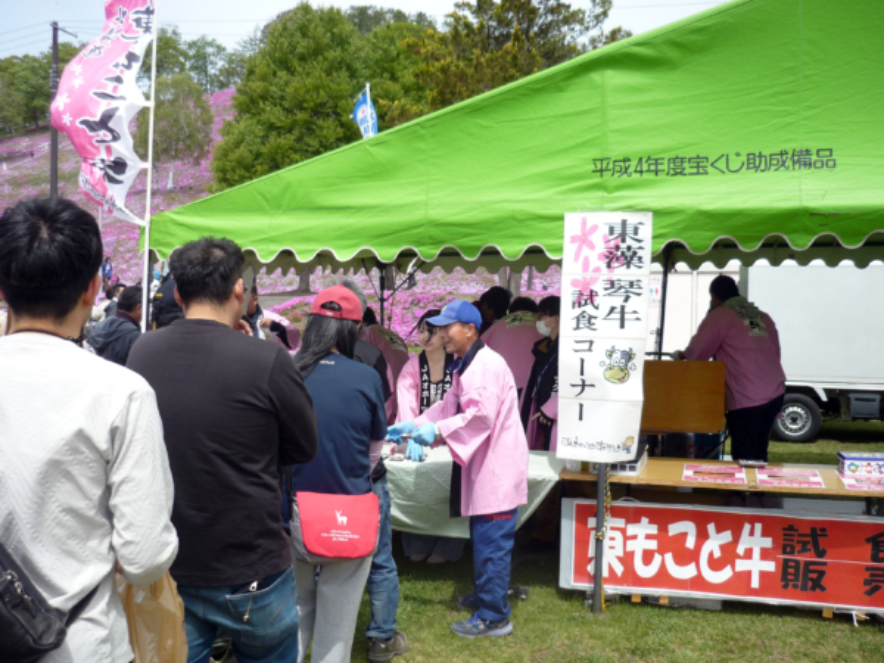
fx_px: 843
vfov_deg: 42.9
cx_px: 442
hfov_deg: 55.4
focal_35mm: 33
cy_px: 332
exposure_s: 1/1000
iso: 100
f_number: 2.8
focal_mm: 5.5
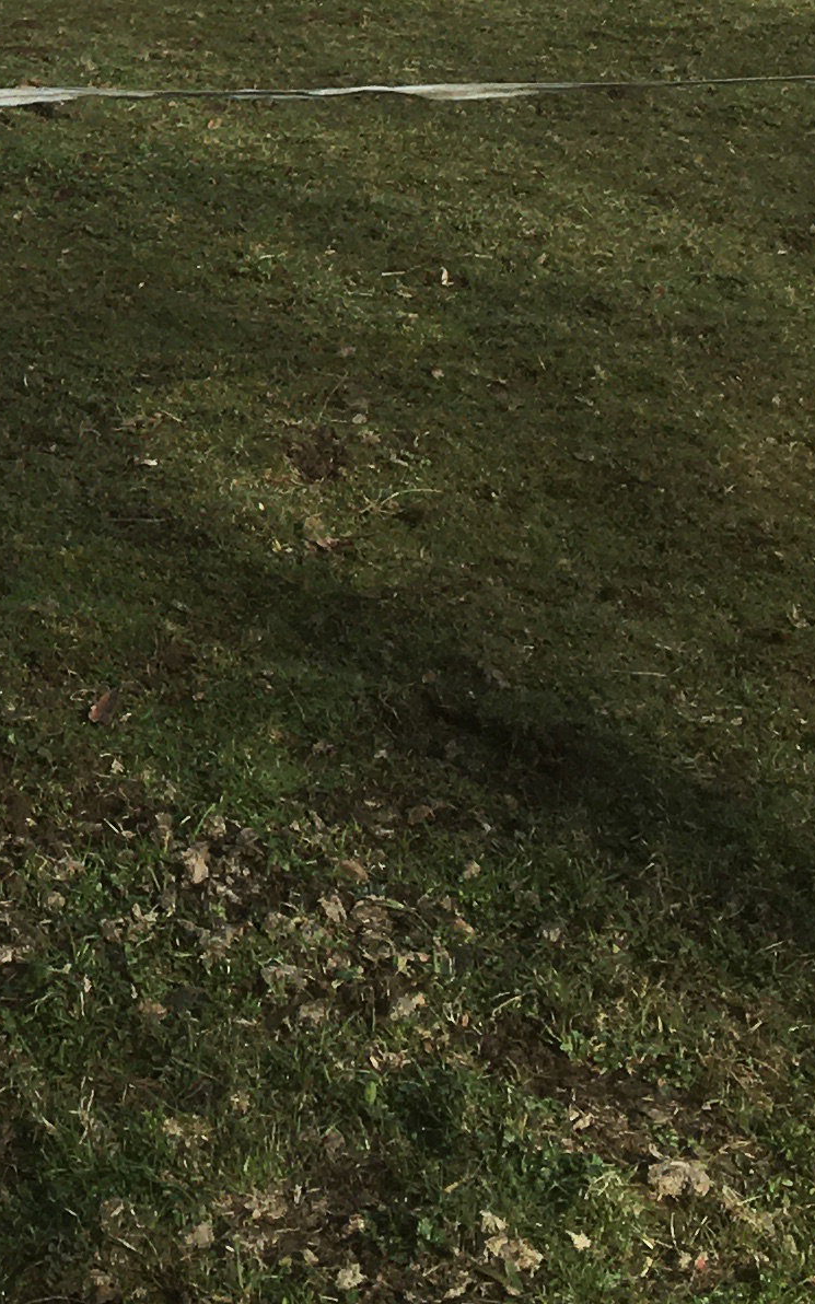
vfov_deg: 19.4
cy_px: -9
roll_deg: +2.3
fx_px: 3696
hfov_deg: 11.6
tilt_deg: -14.3
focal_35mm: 104
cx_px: -684
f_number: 2.2
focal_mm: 4.15
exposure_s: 1/1026
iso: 25
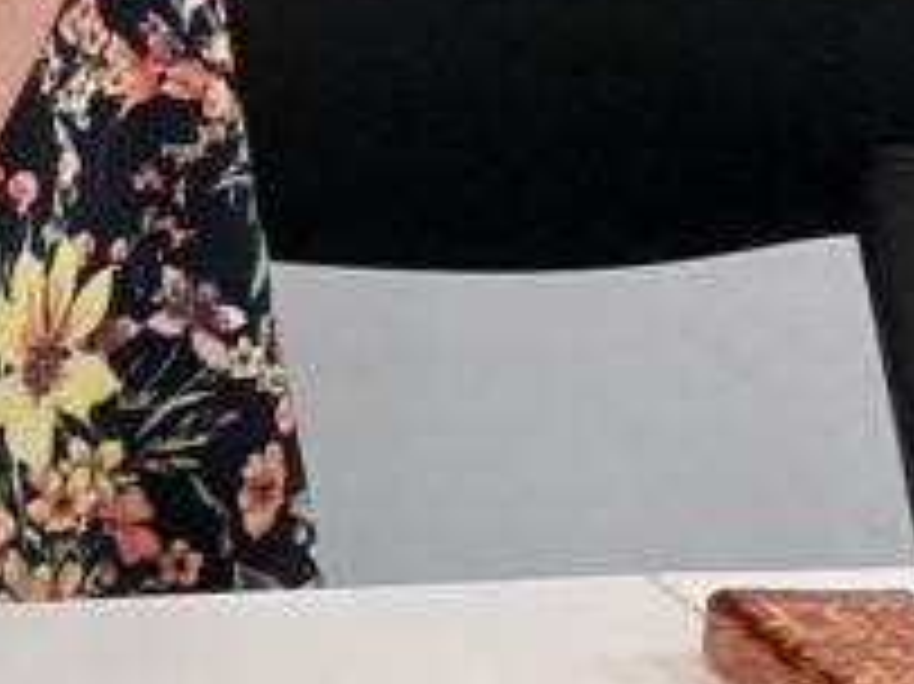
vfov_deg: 7.1
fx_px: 5410
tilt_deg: -11.4
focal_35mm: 205
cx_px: -2562
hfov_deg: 7.4
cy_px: -464
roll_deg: +3.9
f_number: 1.8
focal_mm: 4.25
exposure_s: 1/60
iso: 64
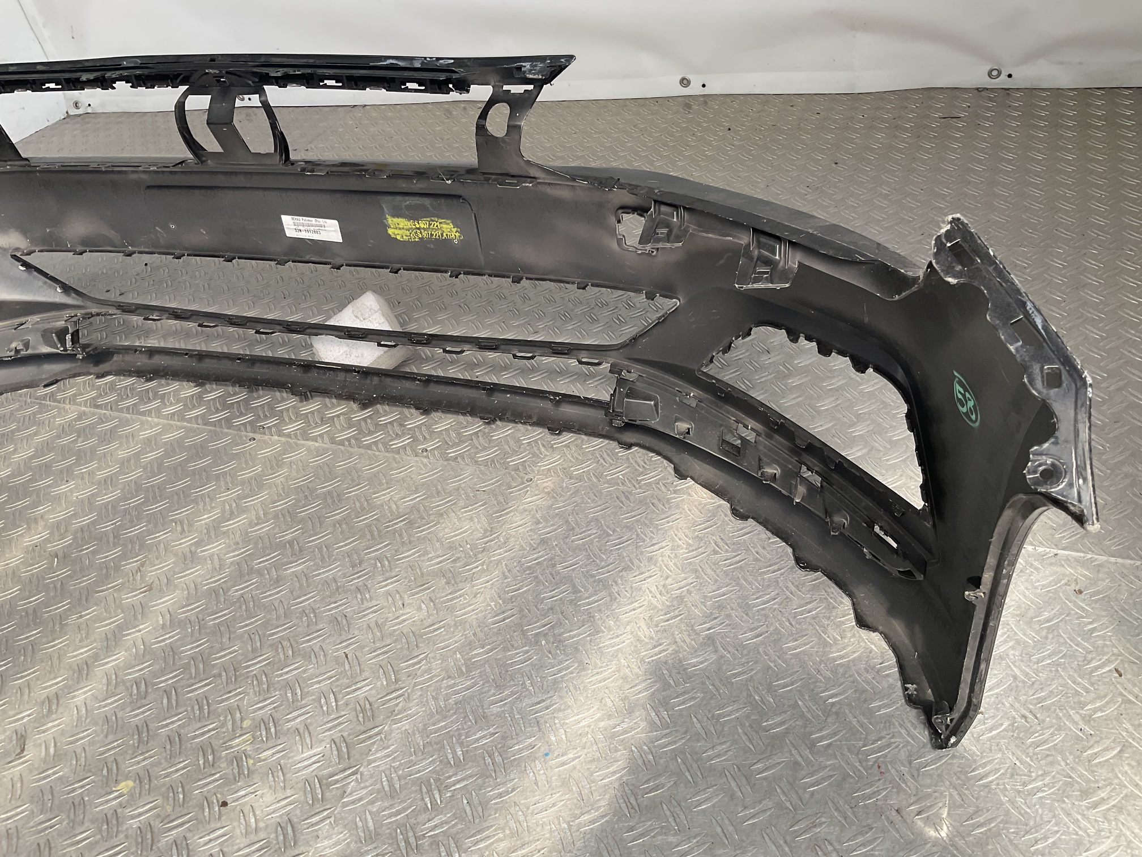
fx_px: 957
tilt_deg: -38.2
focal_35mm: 29
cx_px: 571
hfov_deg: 61.7
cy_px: 428
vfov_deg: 48.2
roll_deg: +9.9
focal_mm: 3
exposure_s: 1/482
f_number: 1.8
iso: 16
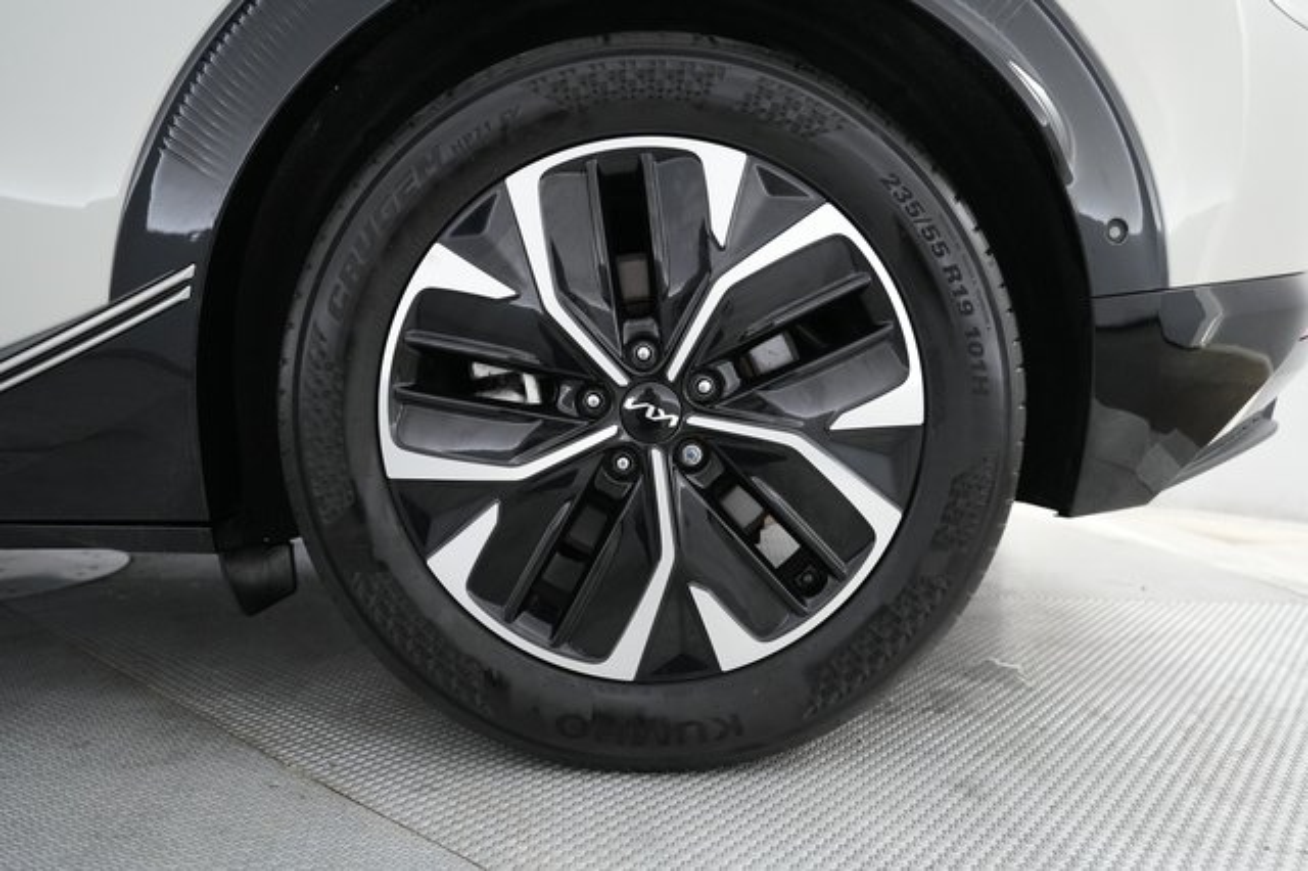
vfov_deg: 51.2
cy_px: 436
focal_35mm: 25
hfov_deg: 71.5
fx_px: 908
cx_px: 654
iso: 3200
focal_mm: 25
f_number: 2.8
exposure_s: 1/160
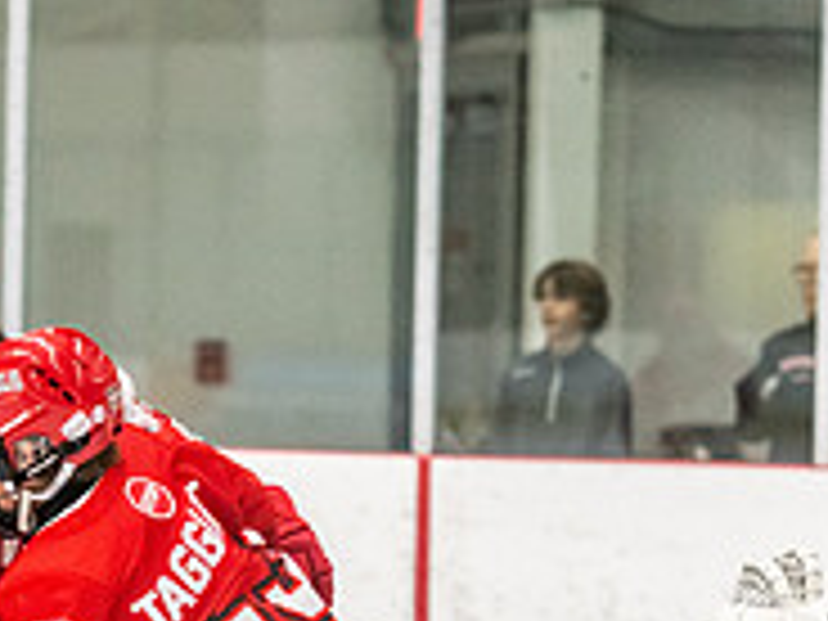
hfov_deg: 5.3
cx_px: 86
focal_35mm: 377
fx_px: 9018
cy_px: 758
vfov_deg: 3.9
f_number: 2.8
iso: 4000
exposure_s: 1/800
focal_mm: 105
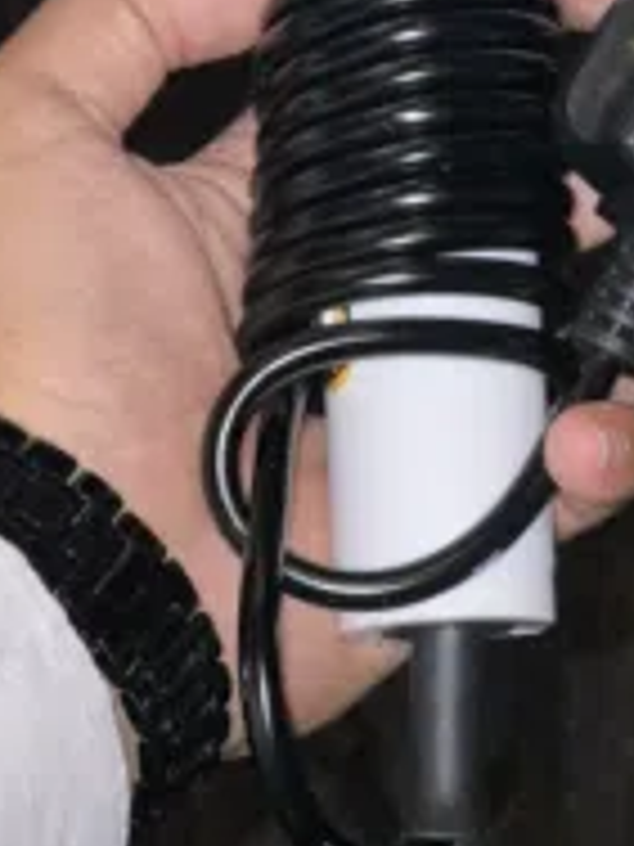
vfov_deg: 12.0
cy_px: 144
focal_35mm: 164
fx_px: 4005
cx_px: 463
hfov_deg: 9.0
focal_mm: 9
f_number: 2.8
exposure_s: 1/33
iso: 40
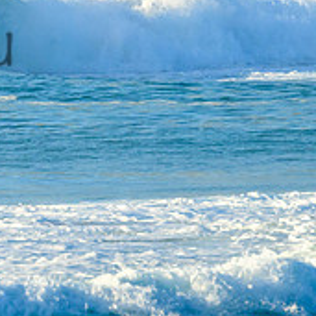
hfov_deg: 1.1
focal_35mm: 1584
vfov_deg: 1.1
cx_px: -127
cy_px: 15
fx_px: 16360
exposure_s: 1/2000
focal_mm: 400
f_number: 9
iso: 1000
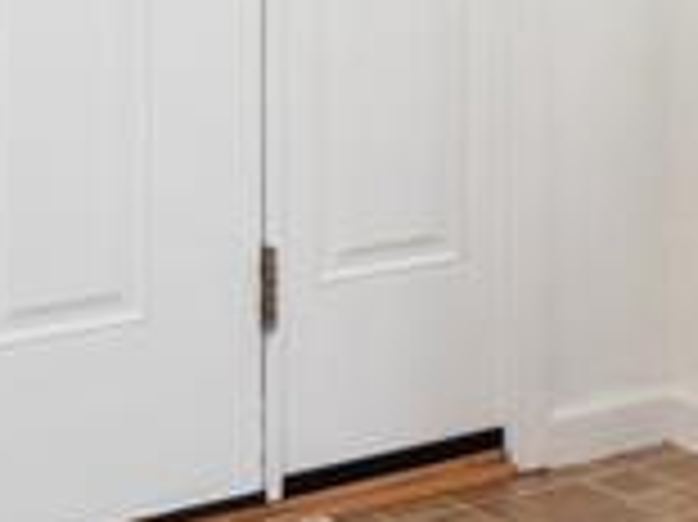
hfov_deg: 15.3
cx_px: 662
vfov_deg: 11.1
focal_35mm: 127
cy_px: -306
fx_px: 2559
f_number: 9
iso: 640
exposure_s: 1/3
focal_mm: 10
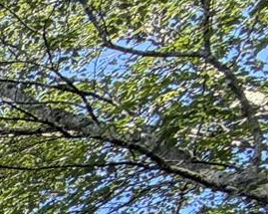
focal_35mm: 104
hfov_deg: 9.5
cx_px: -674
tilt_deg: +4.4
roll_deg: +1.0
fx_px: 825
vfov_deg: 9.7
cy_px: 714
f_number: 2.2
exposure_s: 1/178
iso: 40
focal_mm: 2.22
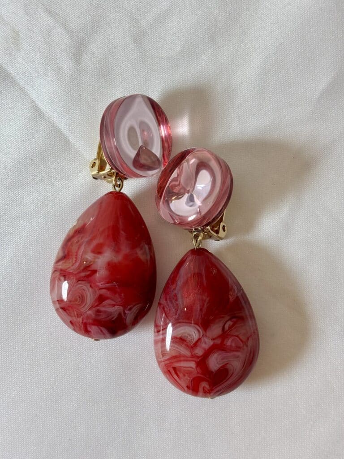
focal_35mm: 52
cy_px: 230
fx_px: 689
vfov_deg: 36.8
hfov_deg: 28.0
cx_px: 172
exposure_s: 1/100
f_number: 1.6
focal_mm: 5.96
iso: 32
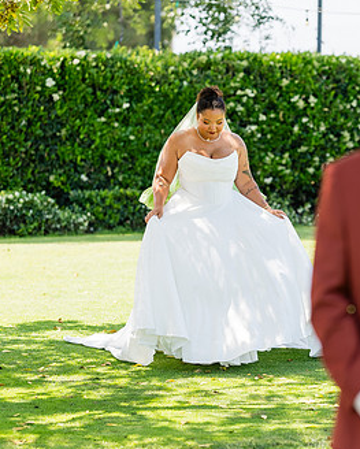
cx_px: 344
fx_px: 1915
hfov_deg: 10.7
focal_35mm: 144
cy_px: 246
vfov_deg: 13.4
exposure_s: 1/500
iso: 100
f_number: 2.2
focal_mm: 85
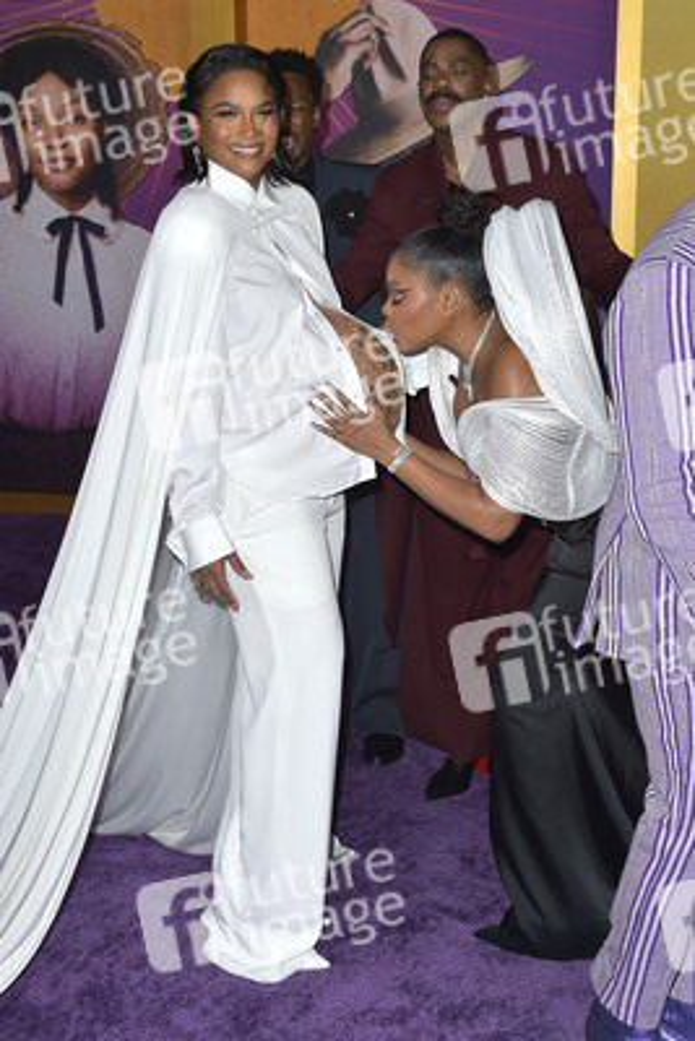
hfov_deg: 29.9
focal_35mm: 45
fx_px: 1302
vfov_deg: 43.6
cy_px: 520
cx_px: 348
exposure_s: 1/250
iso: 320
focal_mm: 45
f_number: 6.3
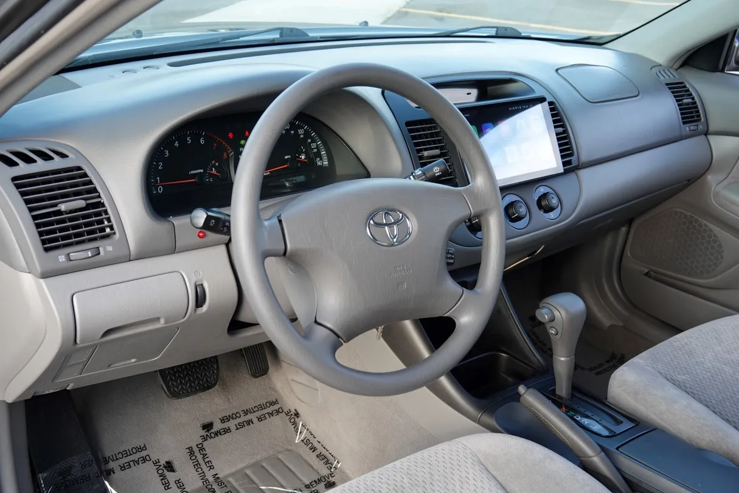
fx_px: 801
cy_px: 246
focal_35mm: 39
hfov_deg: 49.6
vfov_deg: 34.2
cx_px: 370
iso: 100
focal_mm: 14.16
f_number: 3.2
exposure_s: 1/80
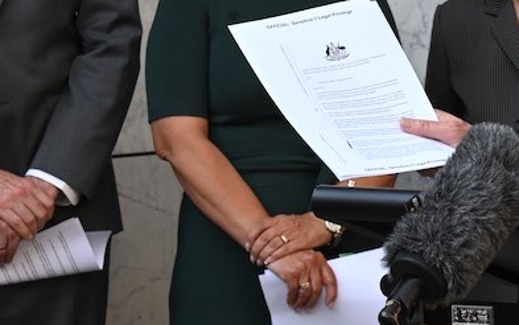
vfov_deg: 5.5
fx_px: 3368
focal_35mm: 238
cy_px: -36
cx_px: 433
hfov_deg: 8.8
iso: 800
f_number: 10
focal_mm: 102
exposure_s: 1/500
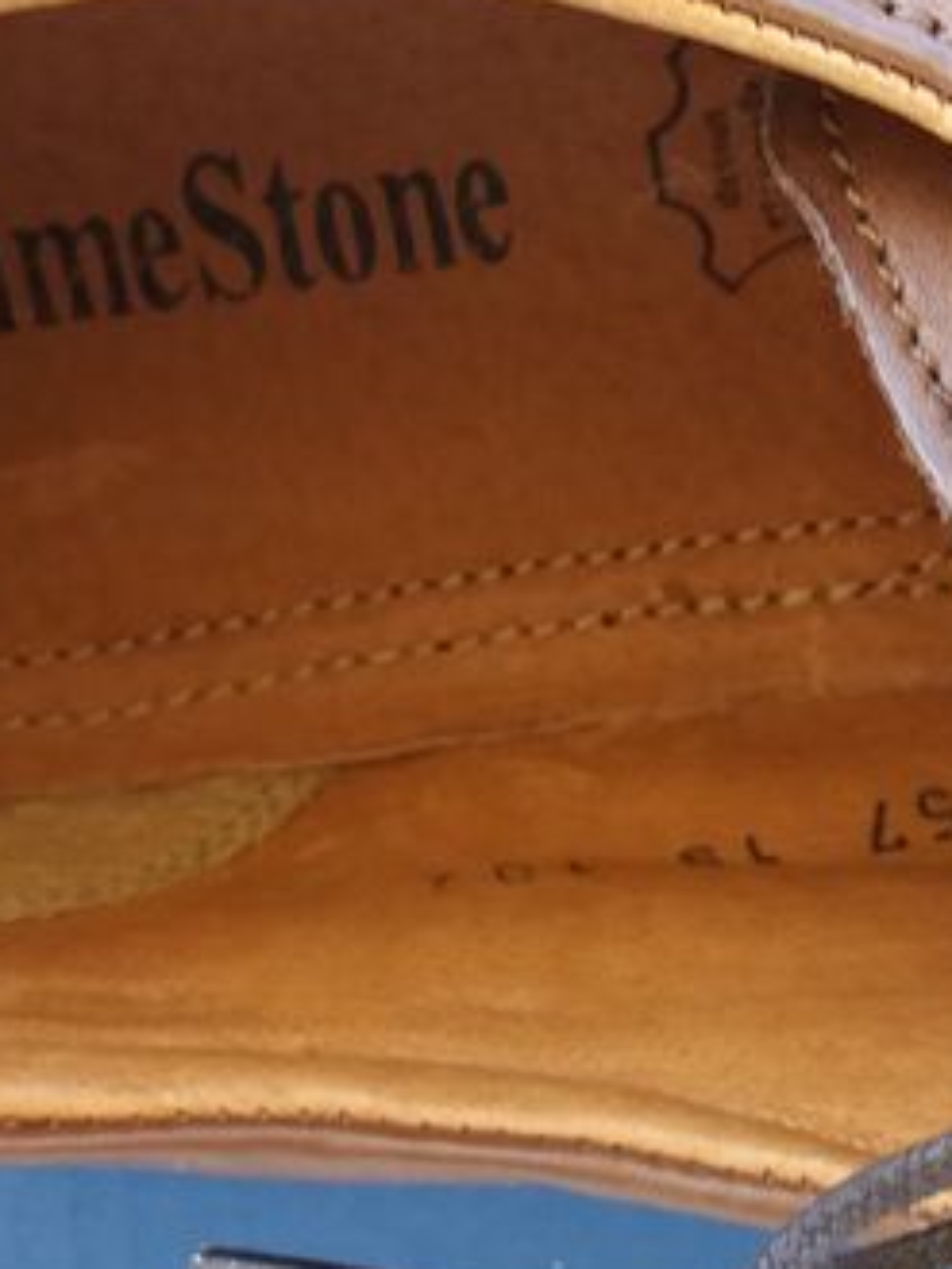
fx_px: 3115
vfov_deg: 23.0
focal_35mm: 85
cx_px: 956
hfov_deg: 17.0
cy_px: 482
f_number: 1.9
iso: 80
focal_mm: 3.7
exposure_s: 1/50
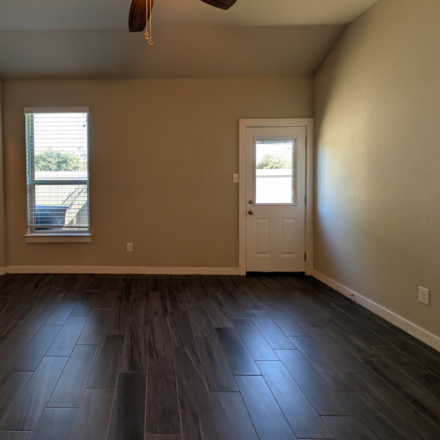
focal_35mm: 17
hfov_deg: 81.2
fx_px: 244
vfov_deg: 83.5
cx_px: 148
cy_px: 190
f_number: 1.7
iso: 55
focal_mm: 2.02
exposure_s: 1/159
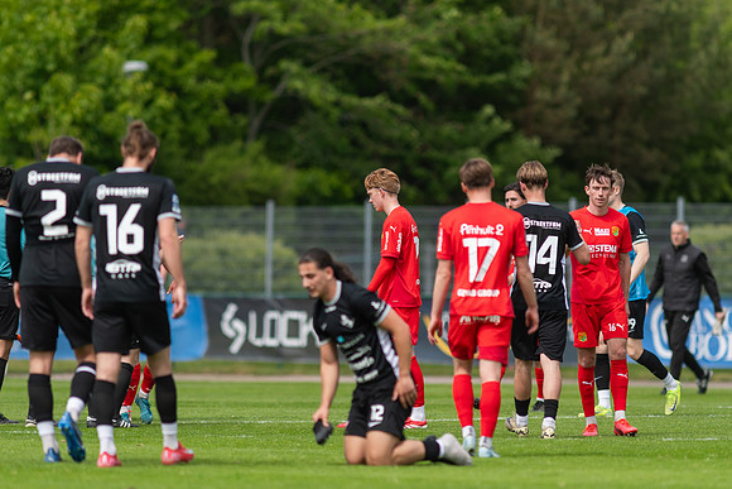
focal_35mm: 450
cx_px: 366
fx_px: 9152
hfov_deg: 4.6
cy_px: 244
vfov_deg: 3.1
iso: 125
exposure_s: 1/2000
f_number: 3.2
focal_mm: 300
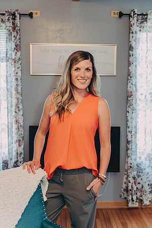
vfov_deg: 42.7
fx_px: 291
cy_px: 114
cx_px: 76
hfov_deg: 29.2
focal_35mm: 46
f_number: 2.8
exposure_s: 1/80
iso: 1250
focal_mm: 46
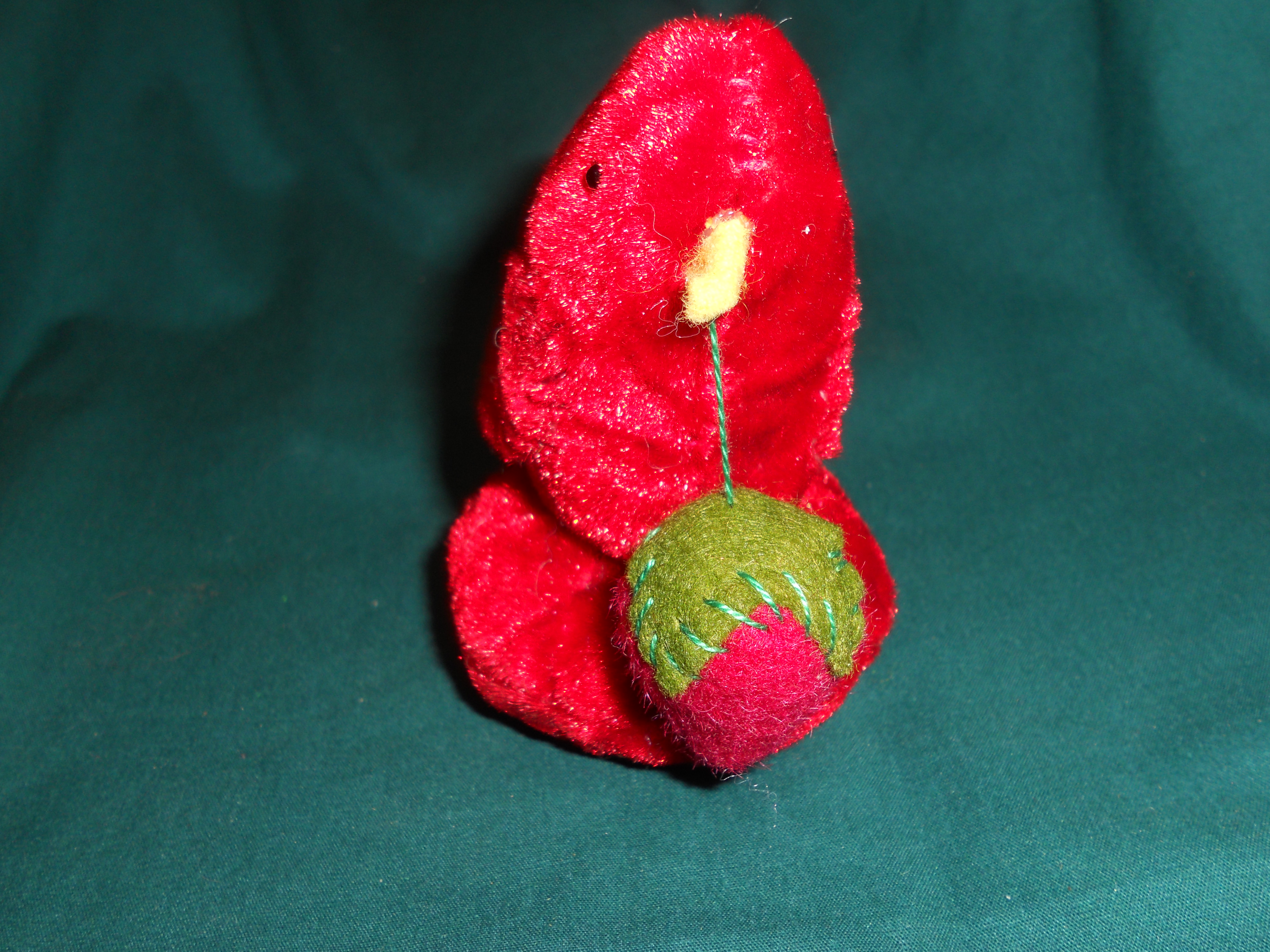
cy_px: 476
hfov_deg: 56.8
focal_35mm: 32
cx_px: 635
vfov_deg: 44.2
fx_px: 1174
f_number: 8.8
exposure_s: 1/25
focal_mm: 5.8
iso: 80
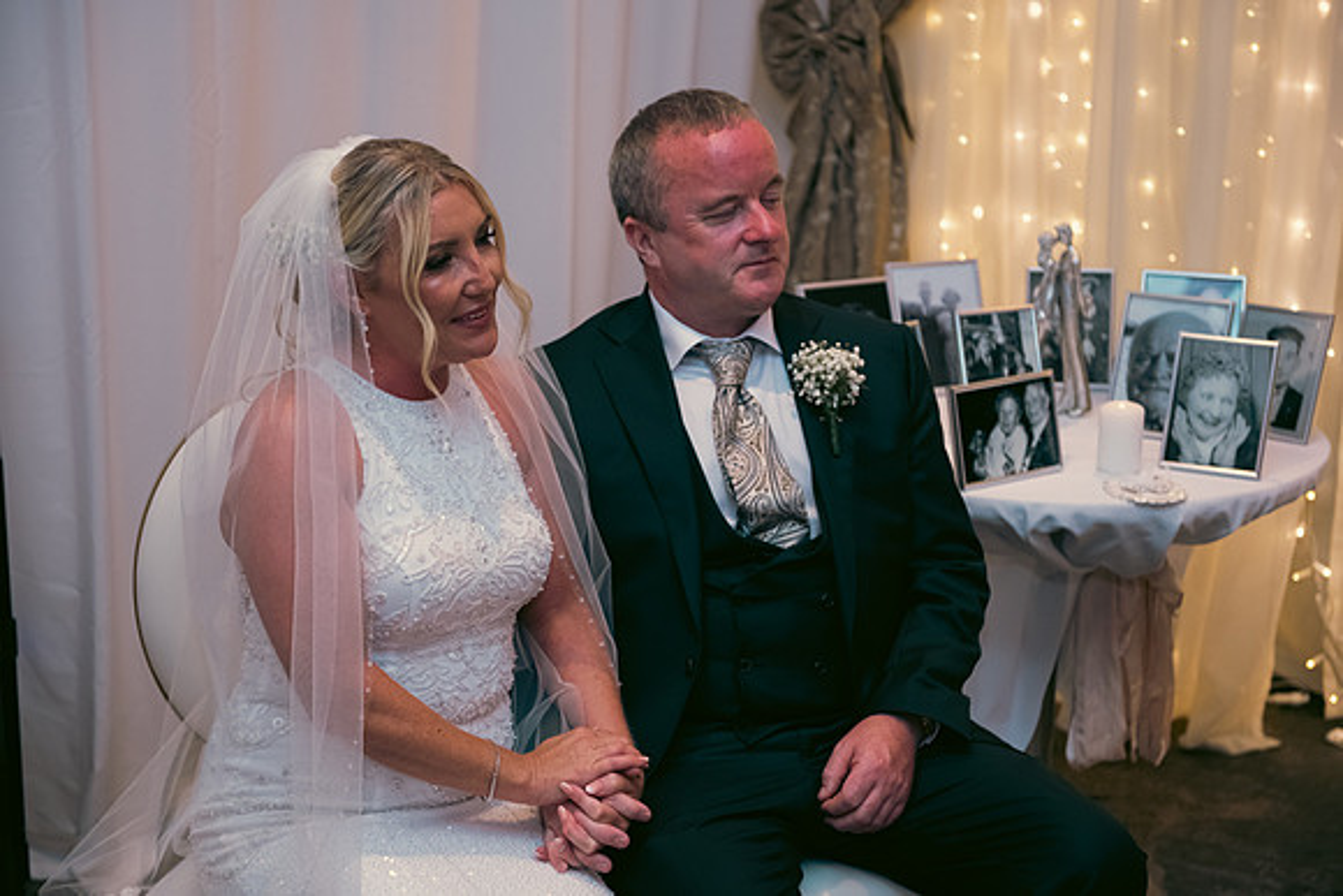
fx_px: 2313
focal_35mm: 62
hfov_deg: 32.4
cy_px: 448
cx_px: 672
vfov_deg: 21.9
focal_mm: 62
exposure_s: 1/160
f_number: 3.5
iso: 800
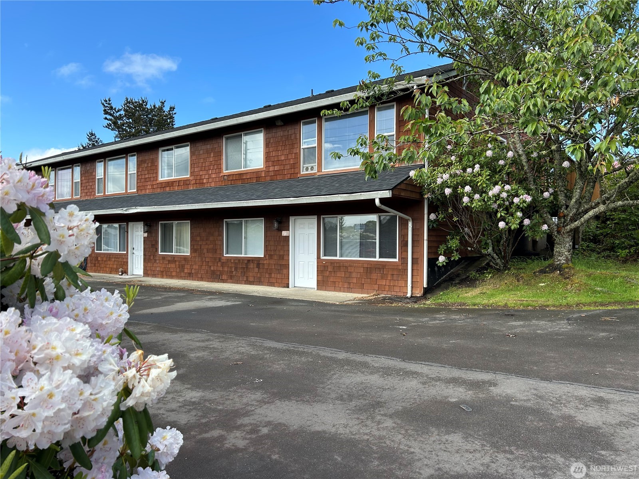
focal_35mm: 26
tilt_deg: +0.4
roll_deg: +0.5
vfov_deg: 53.1
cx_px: 320
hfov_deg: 67.3
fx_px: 480
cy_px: 240
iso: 50
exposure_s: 1/1575
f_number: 1.5
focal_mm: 5.7
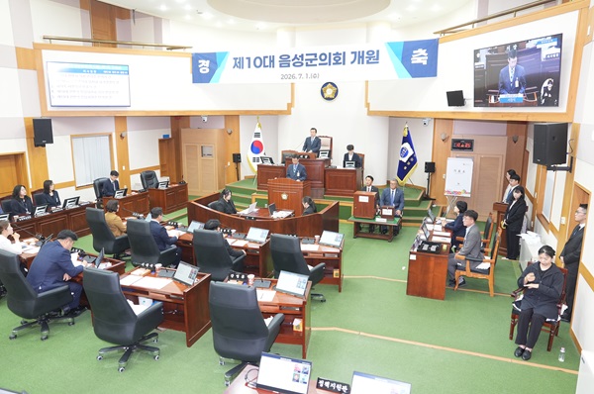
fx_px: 412
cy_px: 197
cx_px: 297
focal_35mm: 25
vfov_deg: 51.1
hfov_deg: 71.6
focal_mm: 25
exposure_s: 1/60
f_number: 2.8
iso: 1600
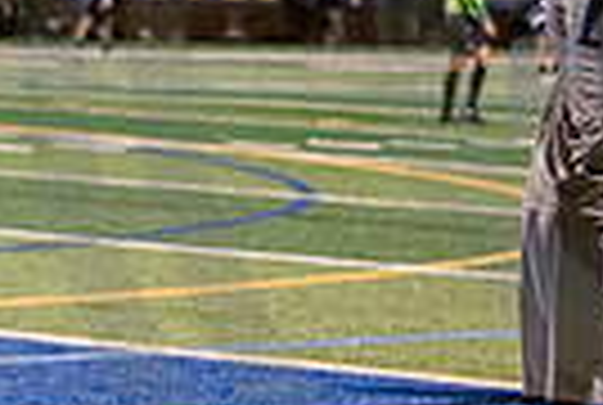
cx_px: 819
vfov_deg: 4.6
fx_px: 5070
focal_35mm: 302
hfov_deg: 6.7
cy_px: 7
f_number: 3.2
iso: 2500
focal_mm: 70
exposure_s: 1/320
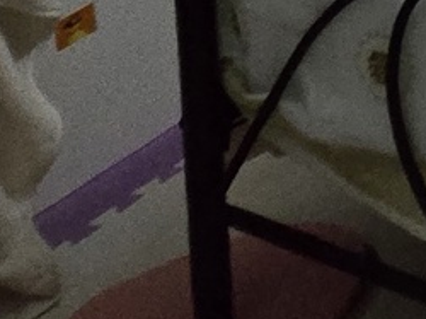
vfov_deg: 10.9
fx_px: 1229
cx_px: 1062
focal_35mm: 100
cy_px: -587
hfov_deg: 13.5
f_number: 2.2
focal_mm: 2.2
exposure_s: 1/50
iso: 1000
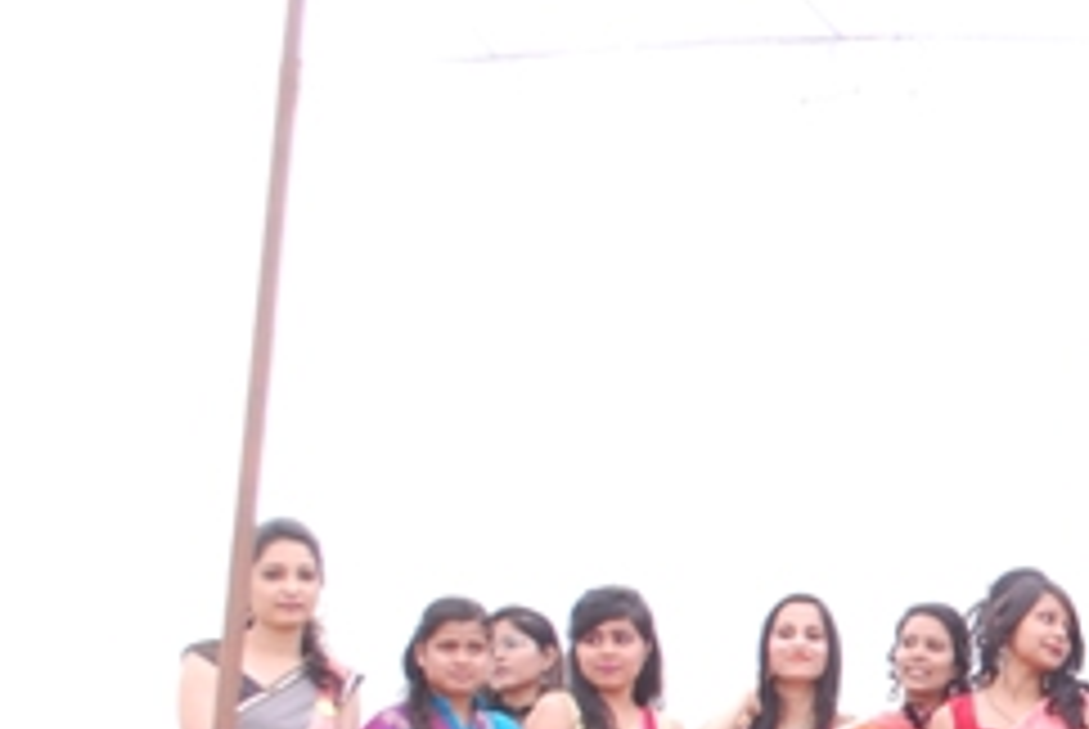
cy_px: 688
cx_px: 1764
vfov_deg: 10.6
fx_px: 3907
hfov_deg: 14.5
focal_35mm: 129
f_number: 5.6
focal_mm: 26
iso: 400
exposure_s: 1/160
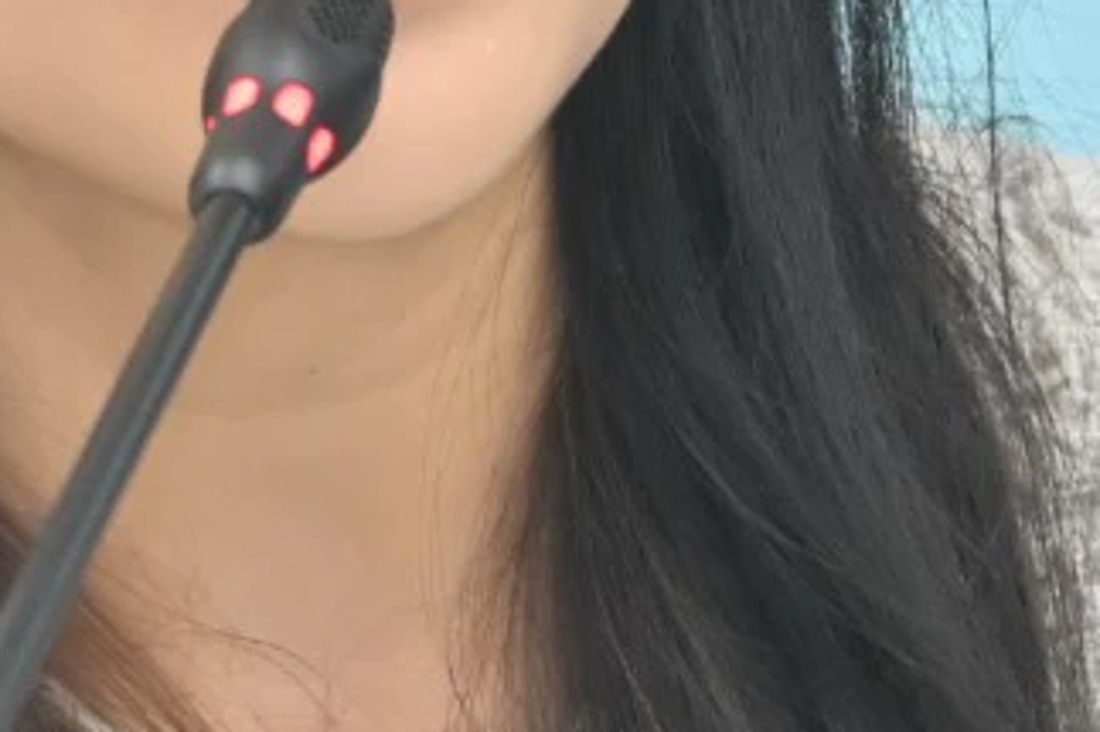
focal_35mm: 714
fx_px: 21805
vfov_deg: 1.9
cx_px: -3
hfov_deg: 2.9
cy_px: 157
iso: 2000
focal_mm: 120
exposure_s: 1/200
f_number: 5.6
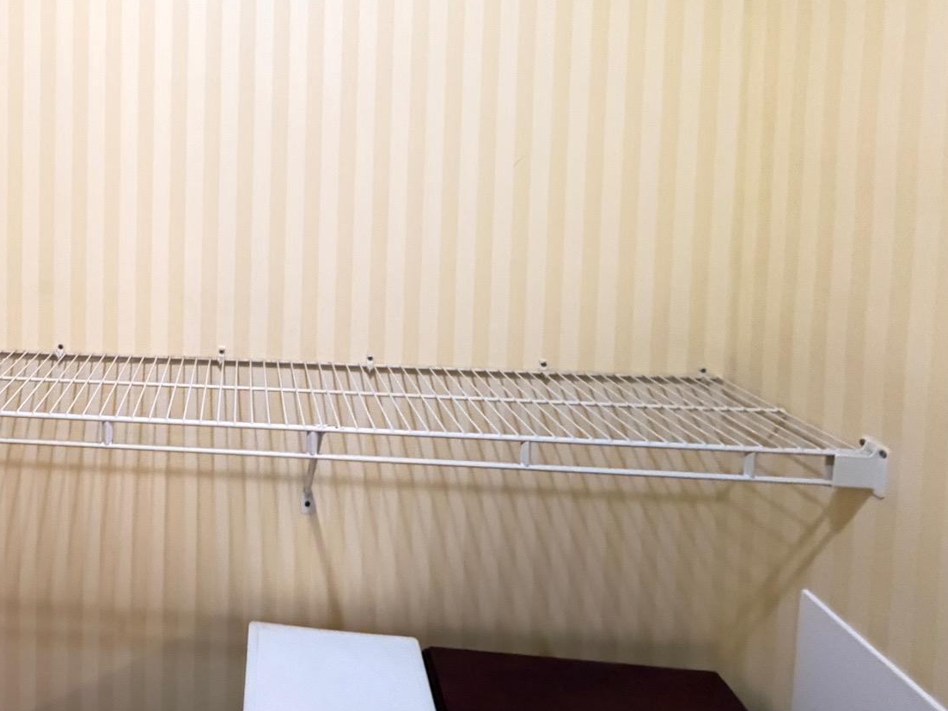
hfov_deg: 62.2
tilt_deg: -1.8
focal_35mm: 26
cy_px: 155
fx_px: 712
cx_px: 202
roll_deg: +0.2
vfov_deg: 50.3
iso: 1000
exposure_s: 1/60
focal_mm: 2.22
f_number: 2.2
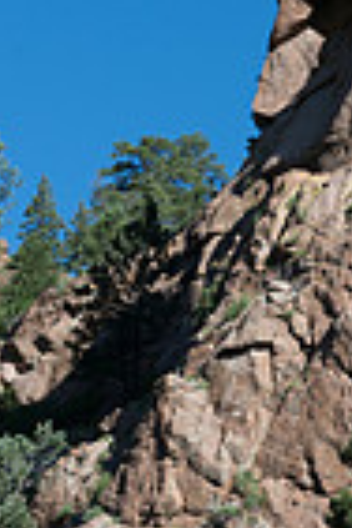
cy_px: -124
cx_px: 492
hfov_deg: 7.1
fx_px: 2801
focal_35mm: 191
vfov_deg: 10.6
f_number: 10
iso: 125
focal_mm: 60
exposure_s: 1/160
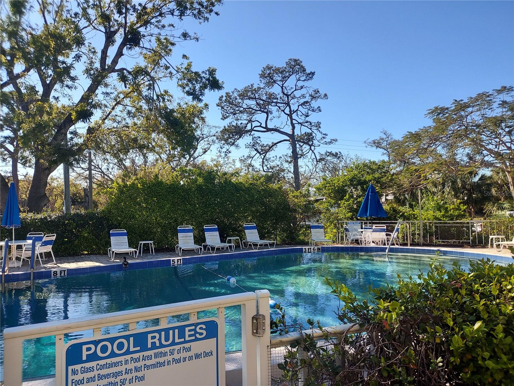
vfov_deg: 54.9
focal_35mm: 25
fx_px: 371
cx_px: 257
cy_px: 193
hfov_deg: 69.4
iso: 50
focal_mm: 4.6
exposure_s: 1/880
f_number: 2
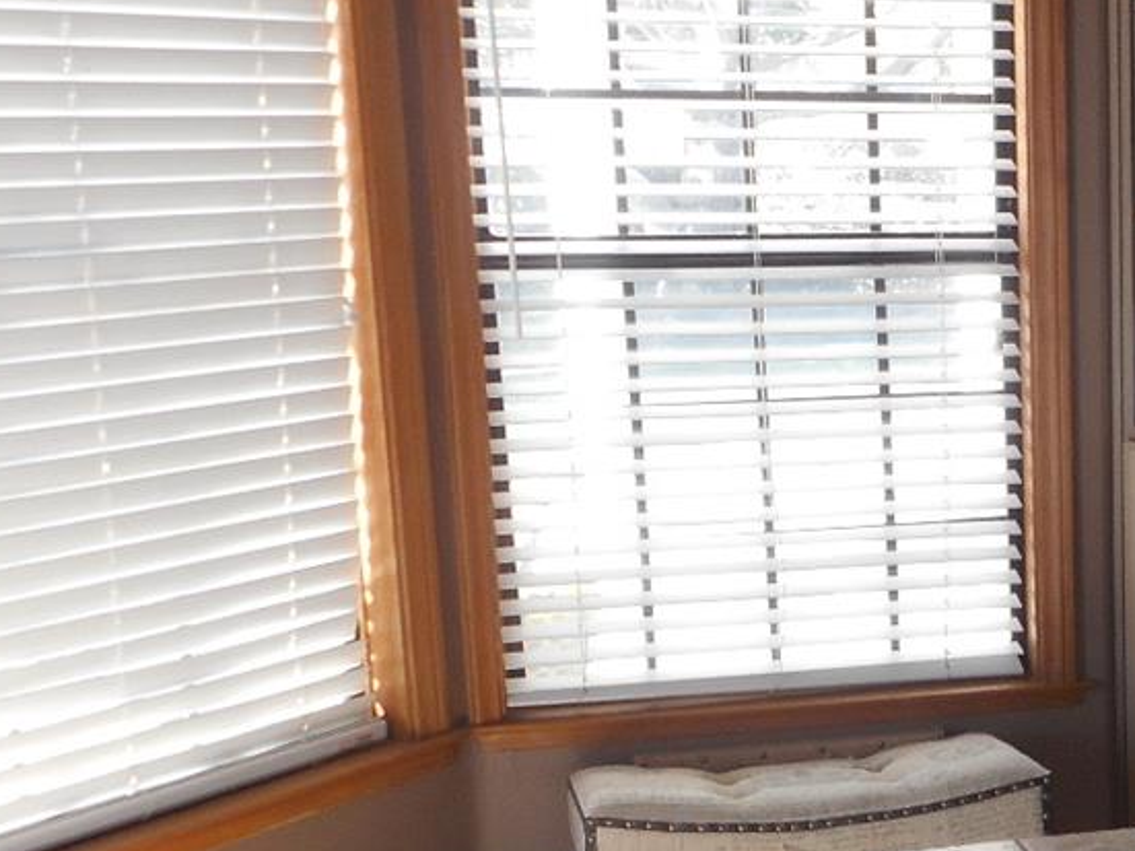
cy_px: 678
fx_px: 2229
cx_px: 1289
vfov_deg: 21.3
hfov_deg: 26.1
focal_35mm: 68
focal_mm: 4.5
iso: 80
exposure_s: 1/30
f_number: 3.7
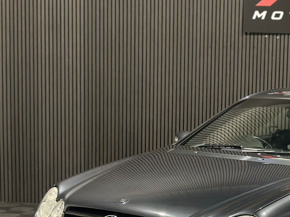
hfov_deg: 20.7
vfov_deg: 16.0
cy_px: 167
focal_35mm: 92
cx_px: 275
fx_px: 771
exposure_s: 1/50
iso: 400
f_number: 1.78
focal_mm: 6.86
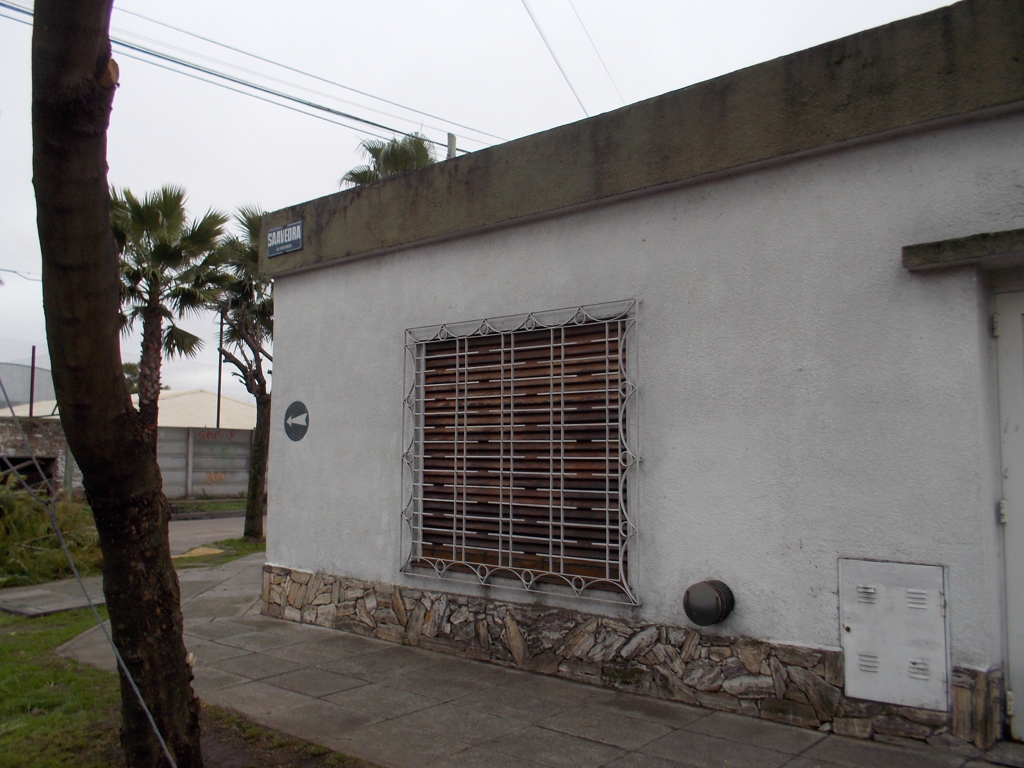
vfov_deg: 48.2
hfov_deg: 61.7
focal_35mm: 29
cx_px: 512
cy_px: 384
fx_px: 858
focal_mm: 4.1
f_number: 3.3
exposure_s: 1/160
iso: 80
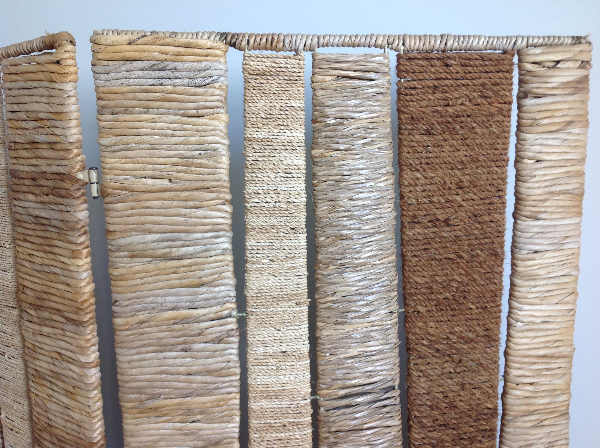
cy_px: 224
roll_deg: +0.3
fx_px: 606
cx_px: 300
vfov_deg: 40.6
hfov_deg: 52.7
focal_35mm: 35
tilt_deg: -5.6
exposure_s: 1/15
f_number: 2.4
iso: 50
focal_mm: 4.28
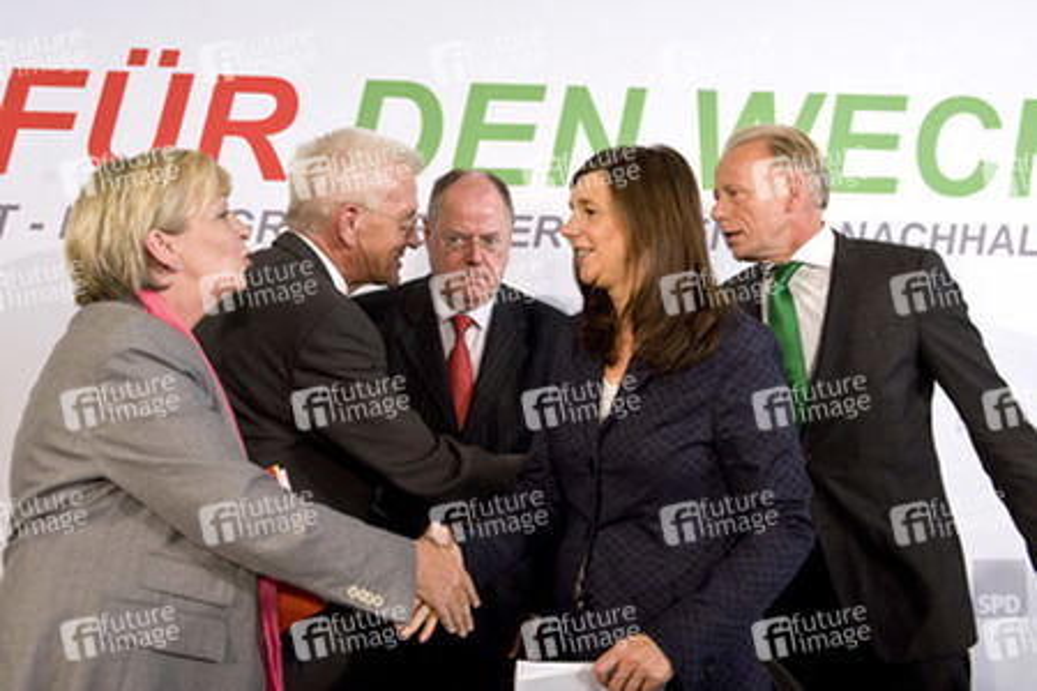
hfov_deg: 58.7
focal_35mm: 32
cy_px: 346
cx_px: 518
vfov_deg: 41.1
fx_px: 922
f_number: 5.6
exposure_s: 1/400
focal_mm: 32
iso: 1600
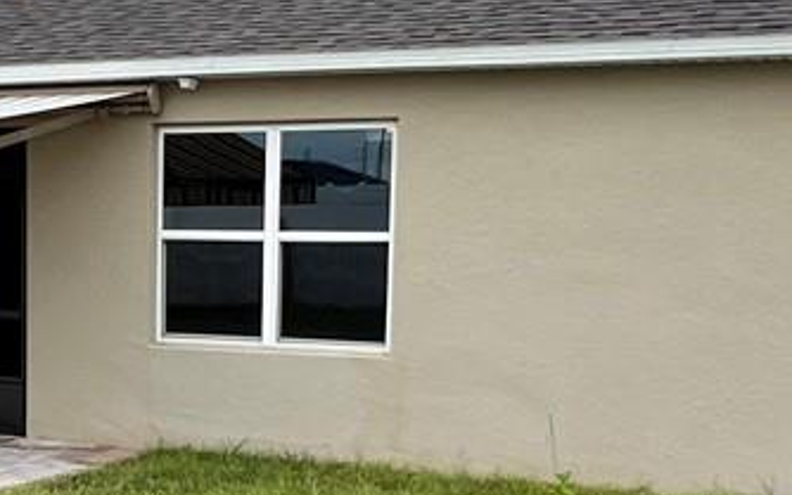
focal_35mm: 66
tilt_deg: -7.4
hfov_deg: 30.4
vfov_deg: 19.5
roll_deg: -1.0
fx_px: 1425
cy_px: 417
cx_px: 166
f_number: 1.8
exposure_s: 1/481
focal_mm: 1.57
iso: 32
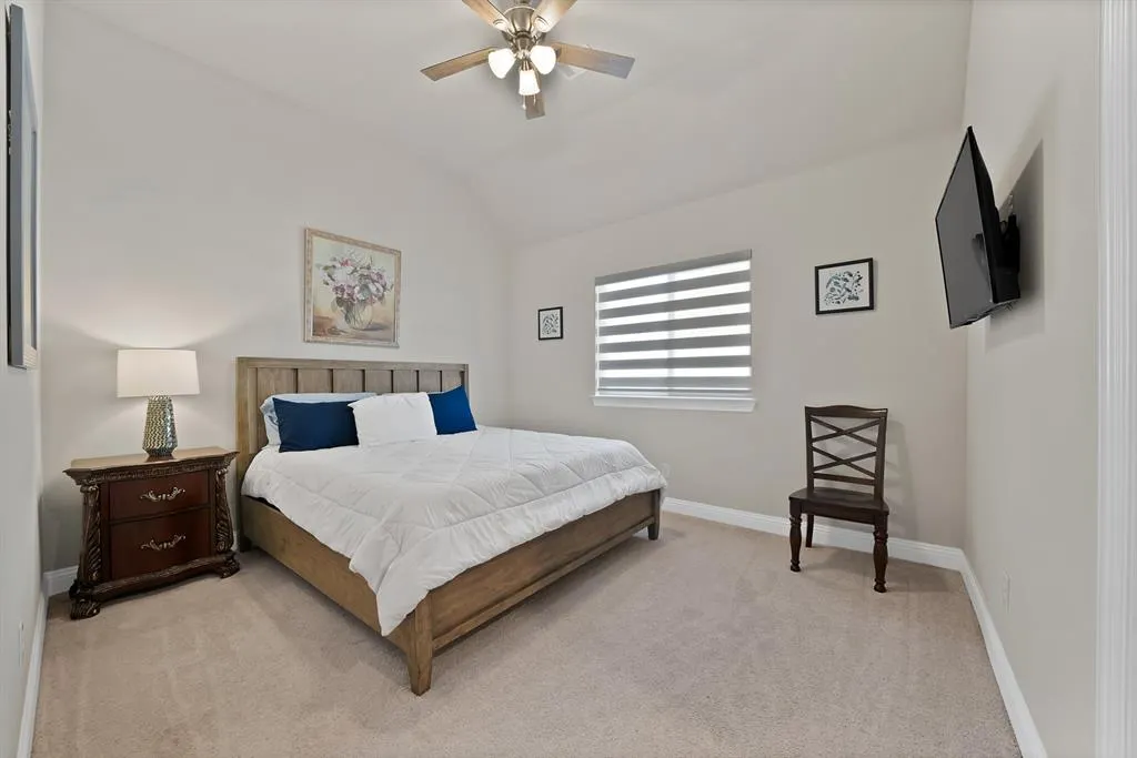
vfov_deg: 90.0
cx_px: 568
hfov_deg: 112.6
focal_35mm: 12
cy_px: 379
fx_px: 379
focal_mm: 12
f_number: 9
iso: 640
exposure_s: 1/1.25
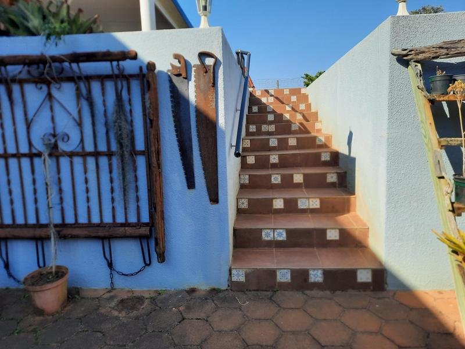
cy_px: 174
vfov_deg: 54.9
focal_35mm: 25
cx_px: 232
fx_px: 336
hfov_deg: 69.4
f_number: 2
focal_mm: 4.6
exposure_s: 1/488
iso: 32
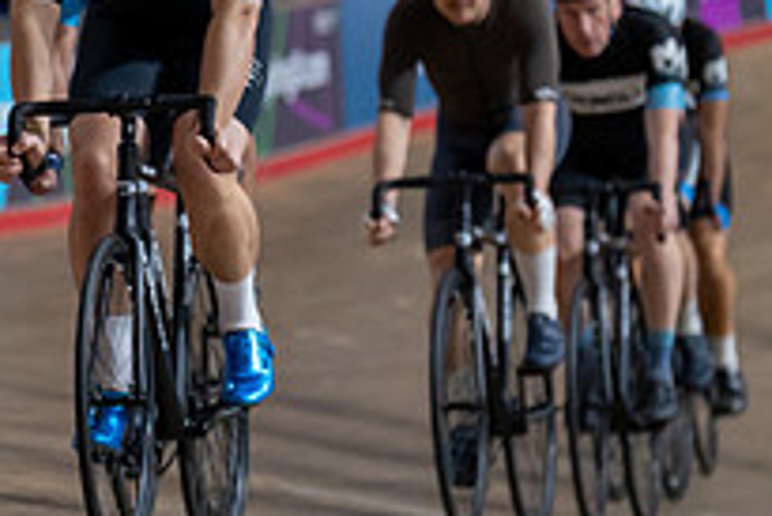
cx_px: -294
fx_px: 10901
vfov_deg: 2.7
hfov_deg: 4.0
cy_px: 97
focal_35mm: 508
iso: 3200
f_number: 2.8
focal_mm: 146
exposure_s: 1/800
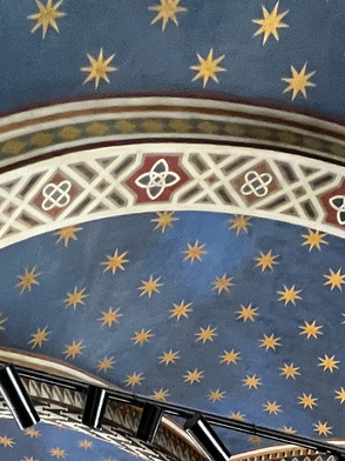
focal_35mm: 53
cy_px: 842
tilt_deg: +5.1
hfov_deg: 26.7
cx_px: 299
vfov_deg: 21.7
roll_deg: +0.1
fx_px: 704
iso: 500
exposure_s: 1/50
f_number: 1.8
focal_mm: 1.57
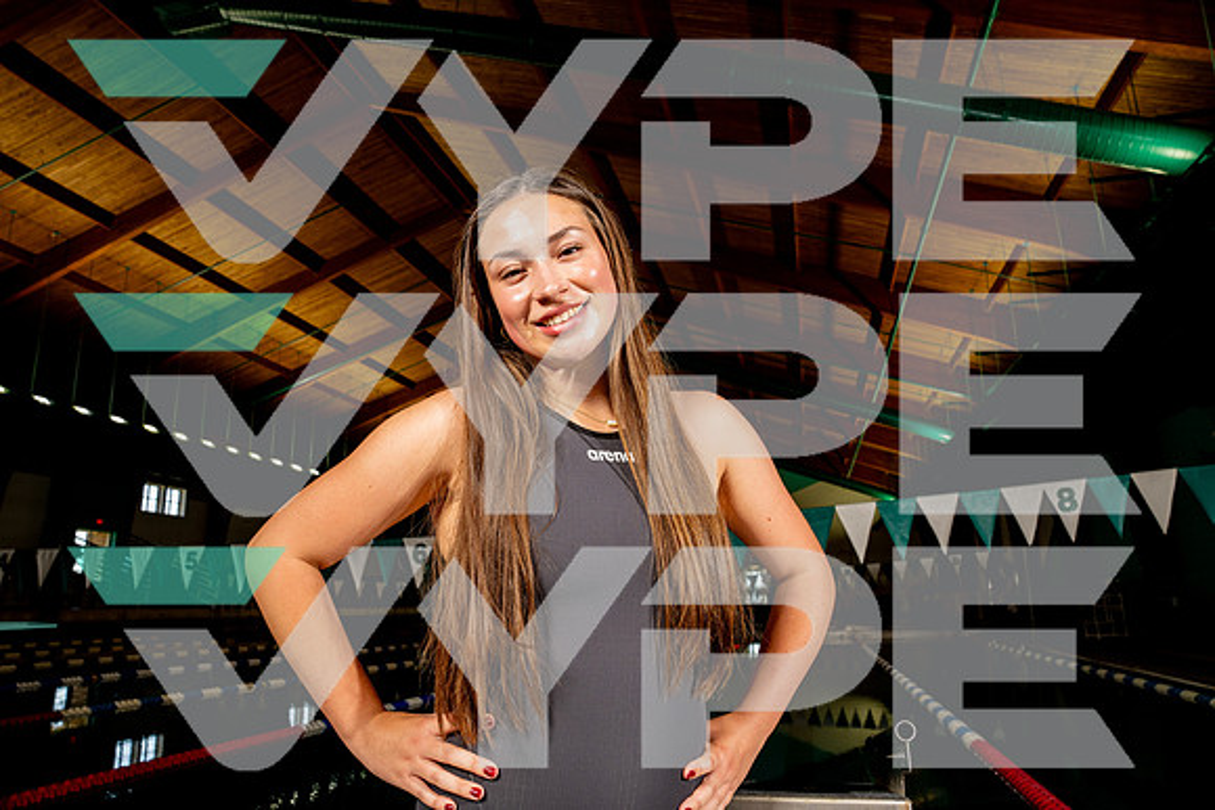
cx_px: 608
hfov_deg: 73.7
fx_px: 810
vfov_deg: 53.2
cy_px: 405
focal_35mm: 24
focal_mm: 24
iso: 400
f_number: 7.1
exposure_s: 1/125
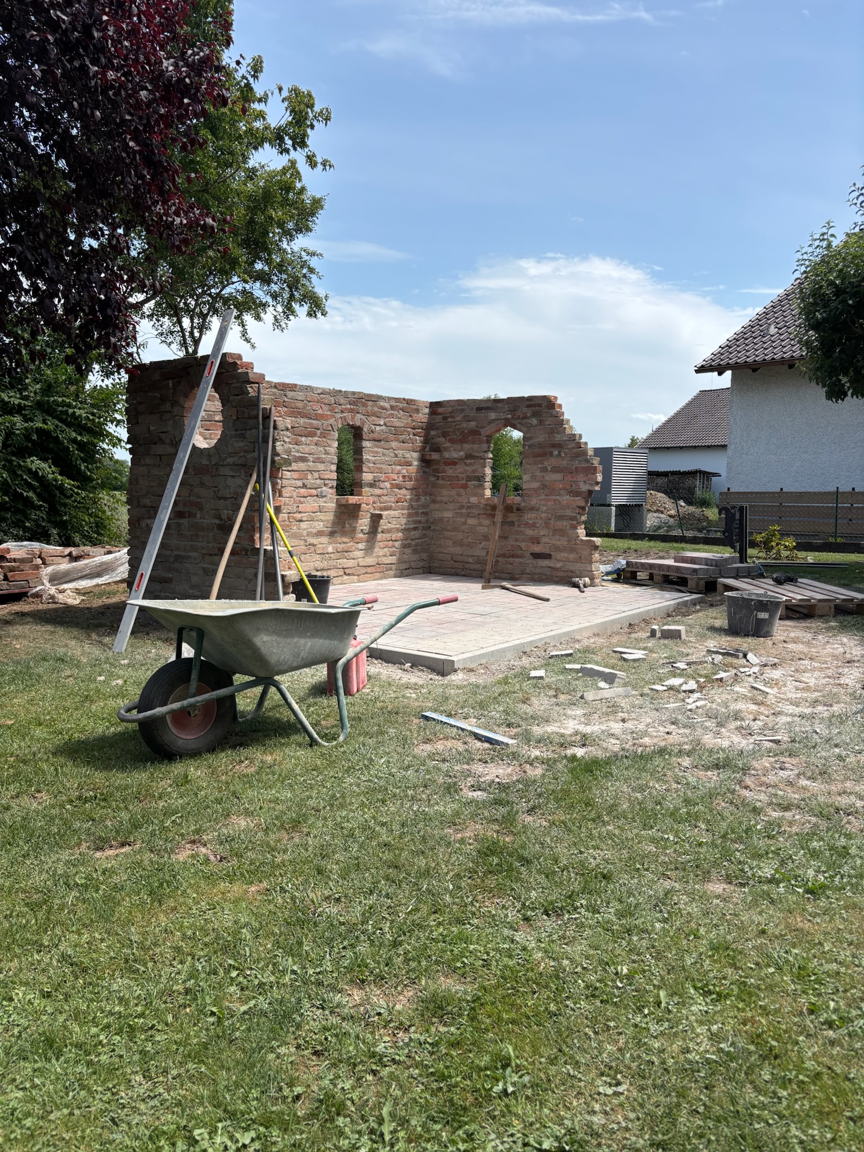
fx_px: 865
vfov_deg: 67.3
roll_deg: -1.7
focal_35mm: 26
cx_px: 432
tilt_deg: -6.3
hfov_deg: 53.1
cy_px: 576
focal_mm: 5.96
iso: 50
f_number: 1.6
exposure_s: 1/3021
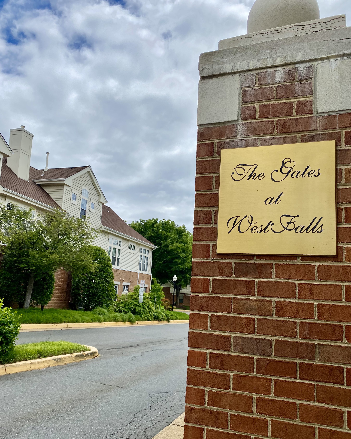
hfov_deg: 51.5
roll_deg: -3.4
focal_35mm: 28
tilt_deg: +10.5
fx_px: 364
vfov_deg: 62.1
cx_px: 176
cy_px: 239
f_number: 1.8
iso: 32
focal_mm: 4.25
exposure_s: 1/5236
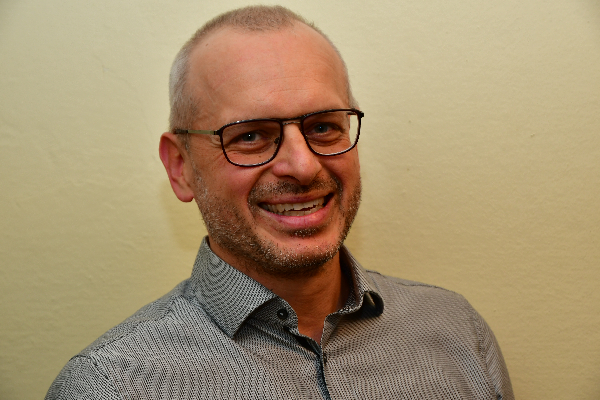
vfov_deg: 18.2
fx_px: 1250
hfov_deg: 27.0
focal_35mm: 75
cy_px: 200
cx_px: 300
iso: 500
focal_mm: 50
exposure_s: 1/60
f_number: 6.3
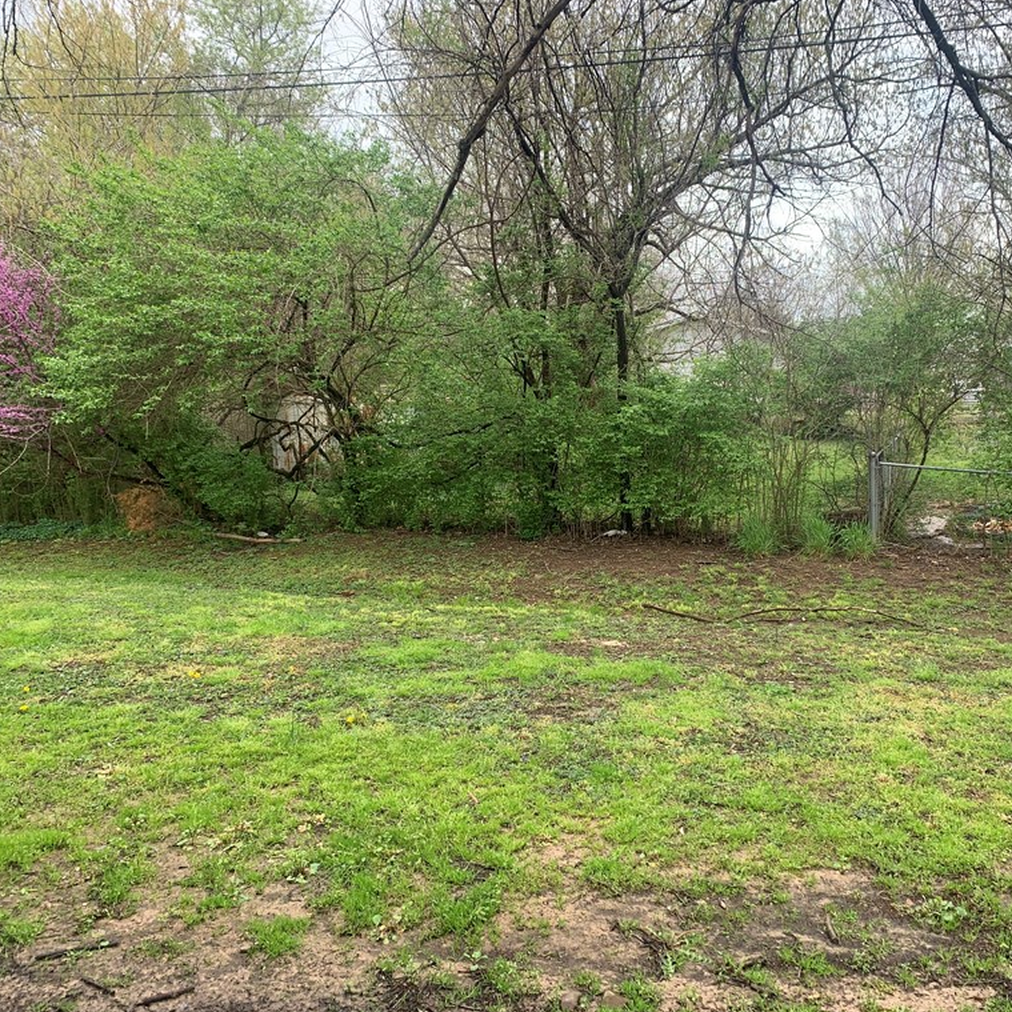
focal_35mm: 31
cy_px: 504
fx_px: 1025
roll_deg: +1.3
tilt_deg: -4.4
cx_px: 595
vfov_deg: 52.5
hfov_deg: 52.3
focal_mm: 4.25
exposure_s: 1/526
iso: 25
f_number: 1.8
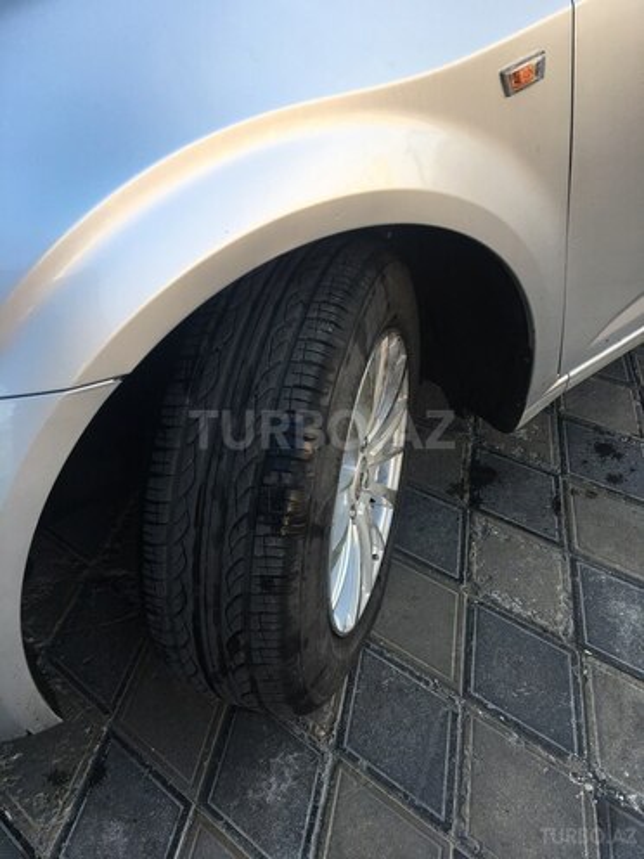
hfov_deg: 48.2
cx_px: 322
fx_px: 719
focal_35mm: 29
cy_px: 430
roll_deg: +10.0
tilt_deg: -38.0
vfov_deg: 61.7
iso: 25
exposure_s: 1/212
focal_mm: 4.15
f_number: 2.2
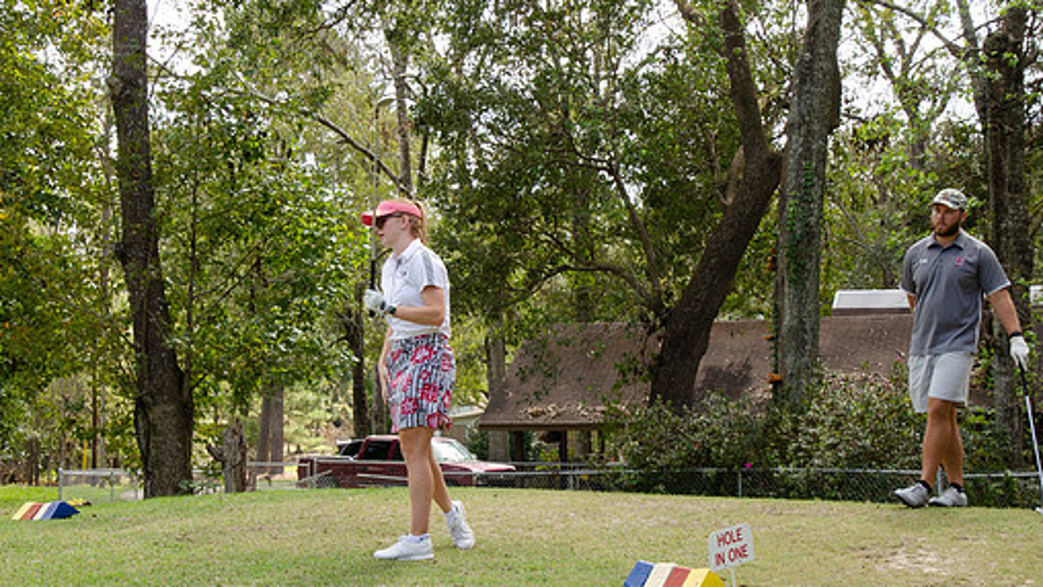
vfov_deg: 17.7
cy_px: 343
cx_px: 558
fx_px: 1881
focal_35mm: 68
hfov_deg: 31.0
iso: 400
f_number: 11
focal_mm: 38
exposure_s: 1/160
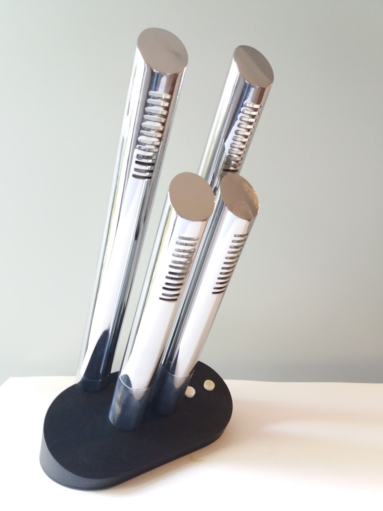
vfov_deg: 63.4
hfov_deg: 49.7
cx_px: 192
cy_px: 256
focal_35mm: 28
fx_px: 413
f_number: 1.9
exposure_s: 1/17
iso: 200
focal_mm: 3.7
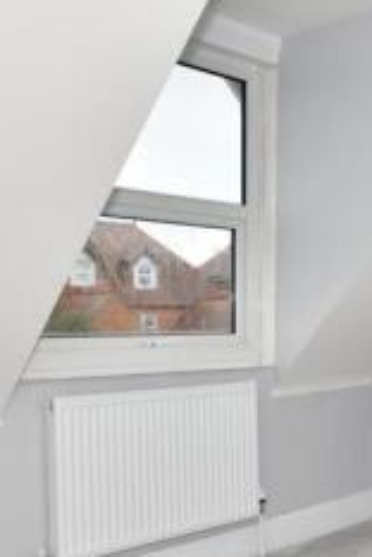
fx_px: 651
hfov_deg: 27.7
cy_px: 337
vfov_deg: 46.1
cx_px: 453
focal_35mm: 42
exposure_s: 1/60
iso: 200
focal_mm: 10
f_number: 3.5
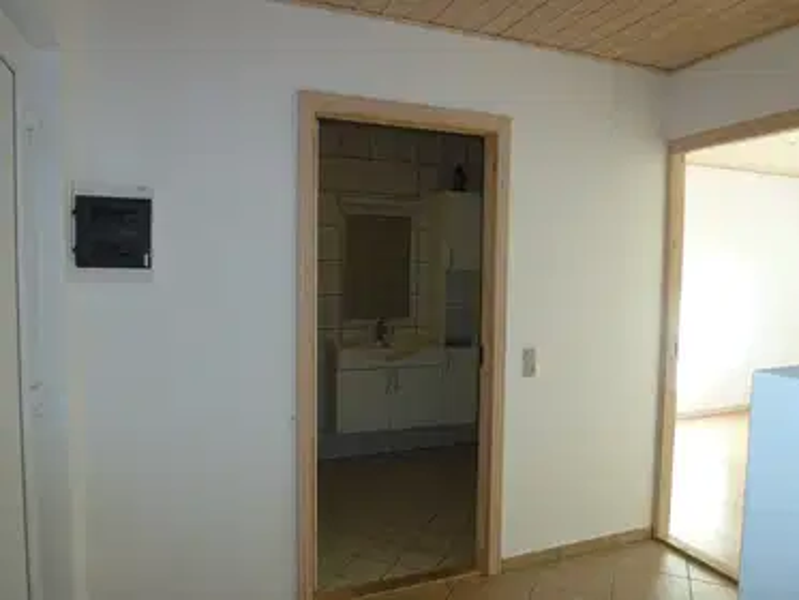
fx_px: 554
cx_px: 400
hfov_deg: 71.6
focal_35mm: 24
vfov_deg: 56.8
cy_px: 300
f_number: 3.3
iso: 200
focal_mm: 4.3
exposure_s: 1/60
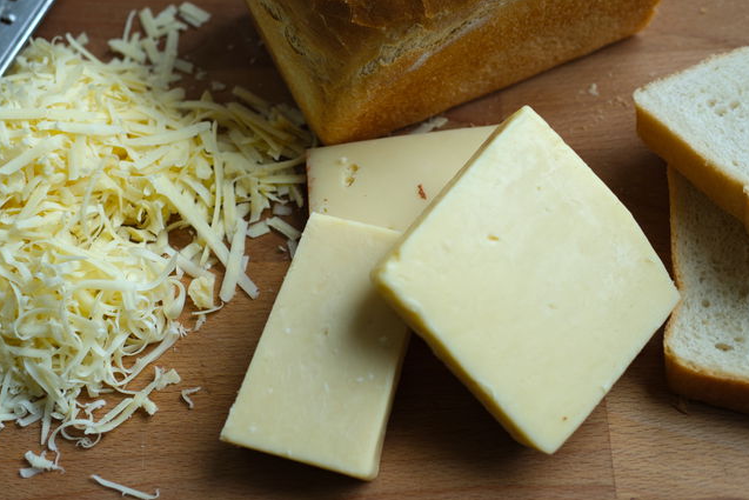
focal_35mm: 53
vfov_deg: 25.5
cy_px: 218
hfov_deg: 37.4
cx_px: 319
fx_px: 1103
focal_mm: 30
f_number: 2.8
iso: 125
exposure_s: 1/240
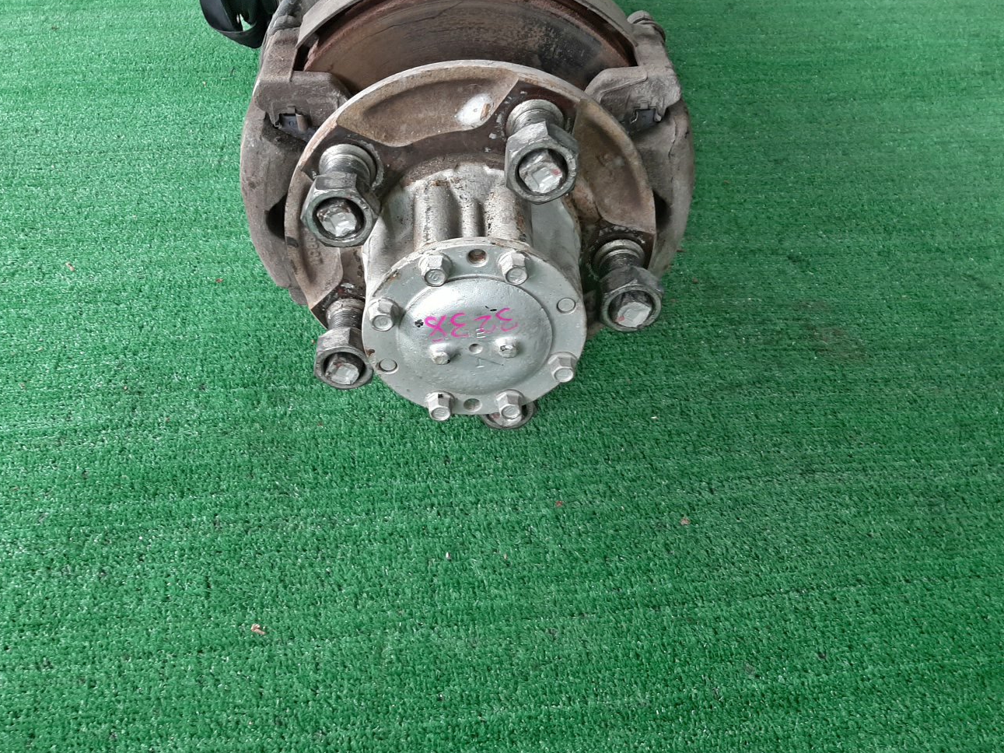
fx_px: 841
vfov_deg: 48.2
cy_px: 361
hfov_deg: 61.6
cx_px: 463
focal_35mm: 29
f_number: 1.7
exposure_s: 1/50
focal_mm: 3.93
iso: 78
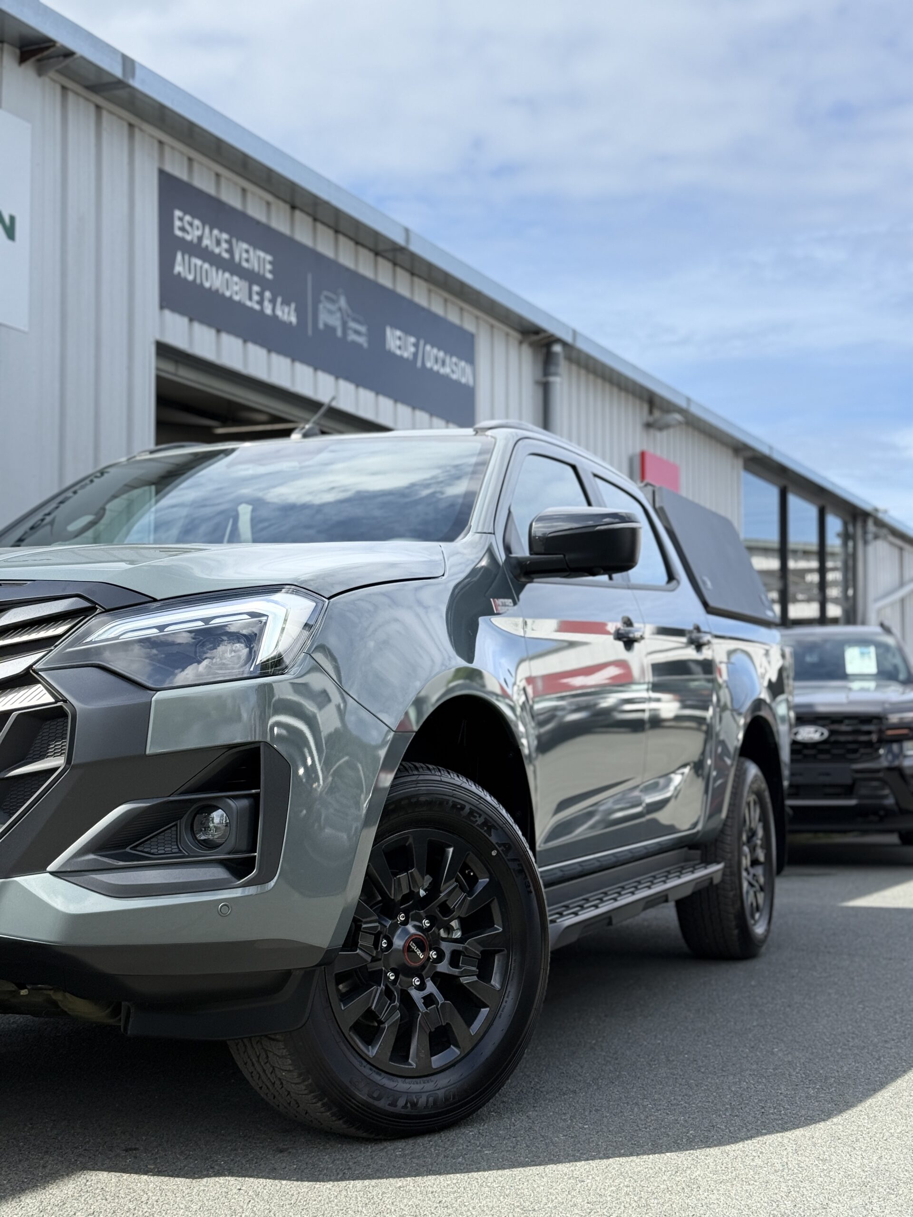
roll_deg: +0.9
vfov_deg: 39.7
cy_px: 608
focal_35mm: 48
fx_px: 1688
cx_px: 456
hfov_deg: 30.3
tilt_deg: +4.7
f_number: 1.78
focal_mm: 6.76
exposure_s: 1/2667
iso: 64
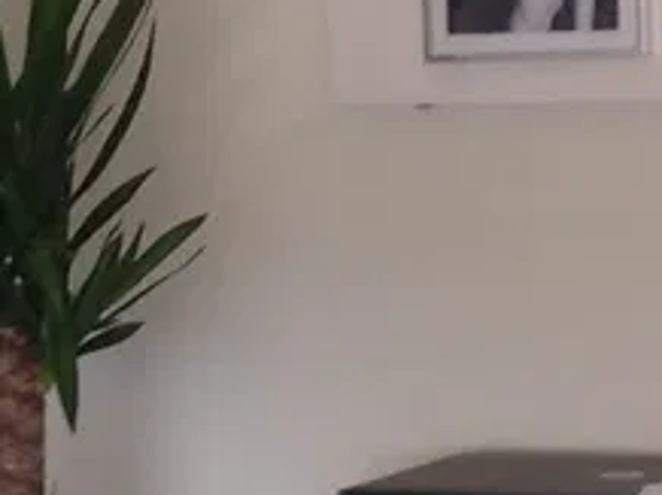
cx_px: 49
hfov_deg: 8.2
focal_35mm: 242
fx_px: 4623
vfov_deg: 6.1
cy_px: 448
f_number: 2.4
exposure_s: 1/30
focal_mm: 3.3
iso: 32
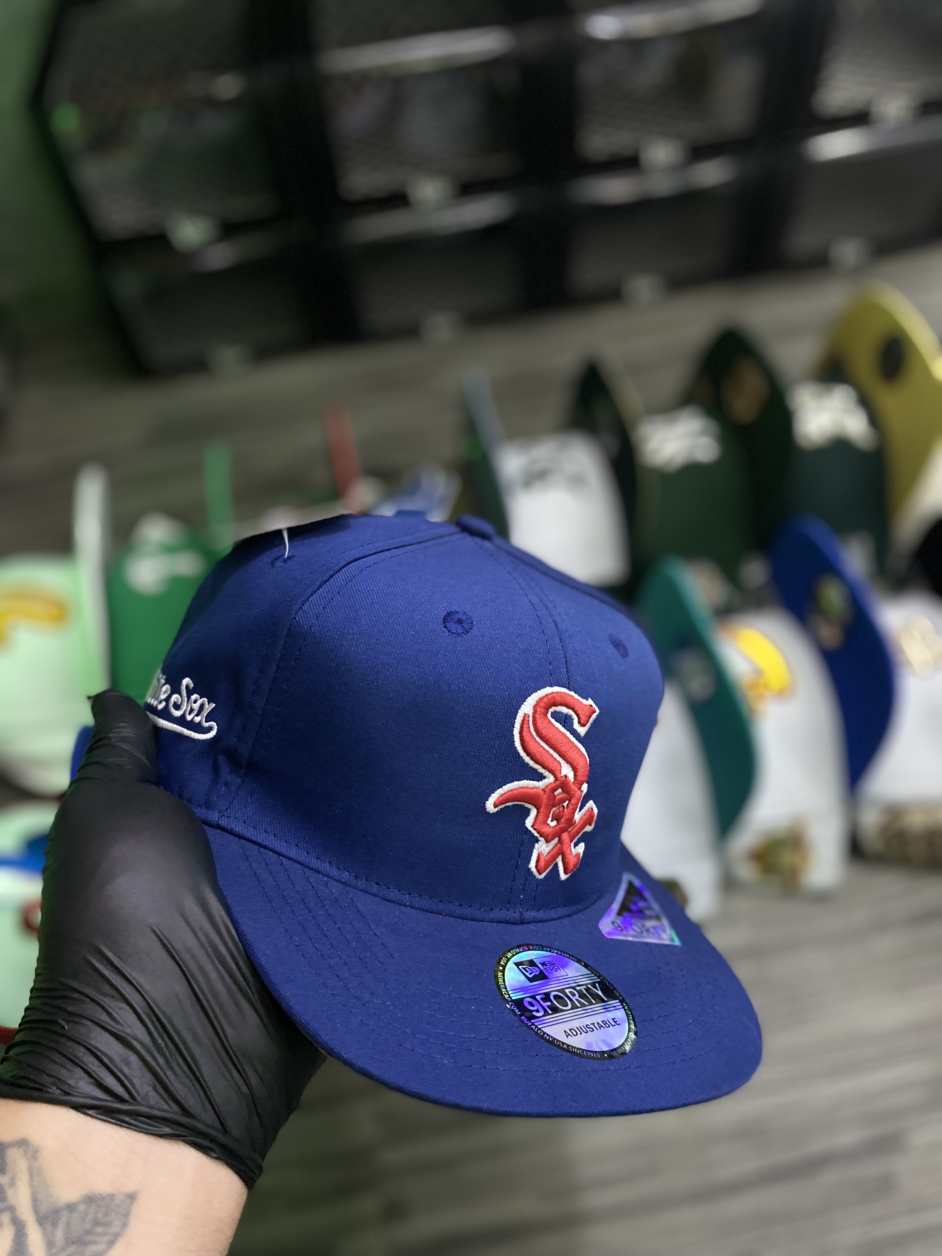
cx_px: 471
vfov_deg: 67.3
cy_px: 628
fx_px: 943
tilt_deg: -52.7
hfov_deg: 53.1
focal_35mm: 26
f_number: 1.8
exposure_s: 1/60
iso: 320
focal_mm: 4.25
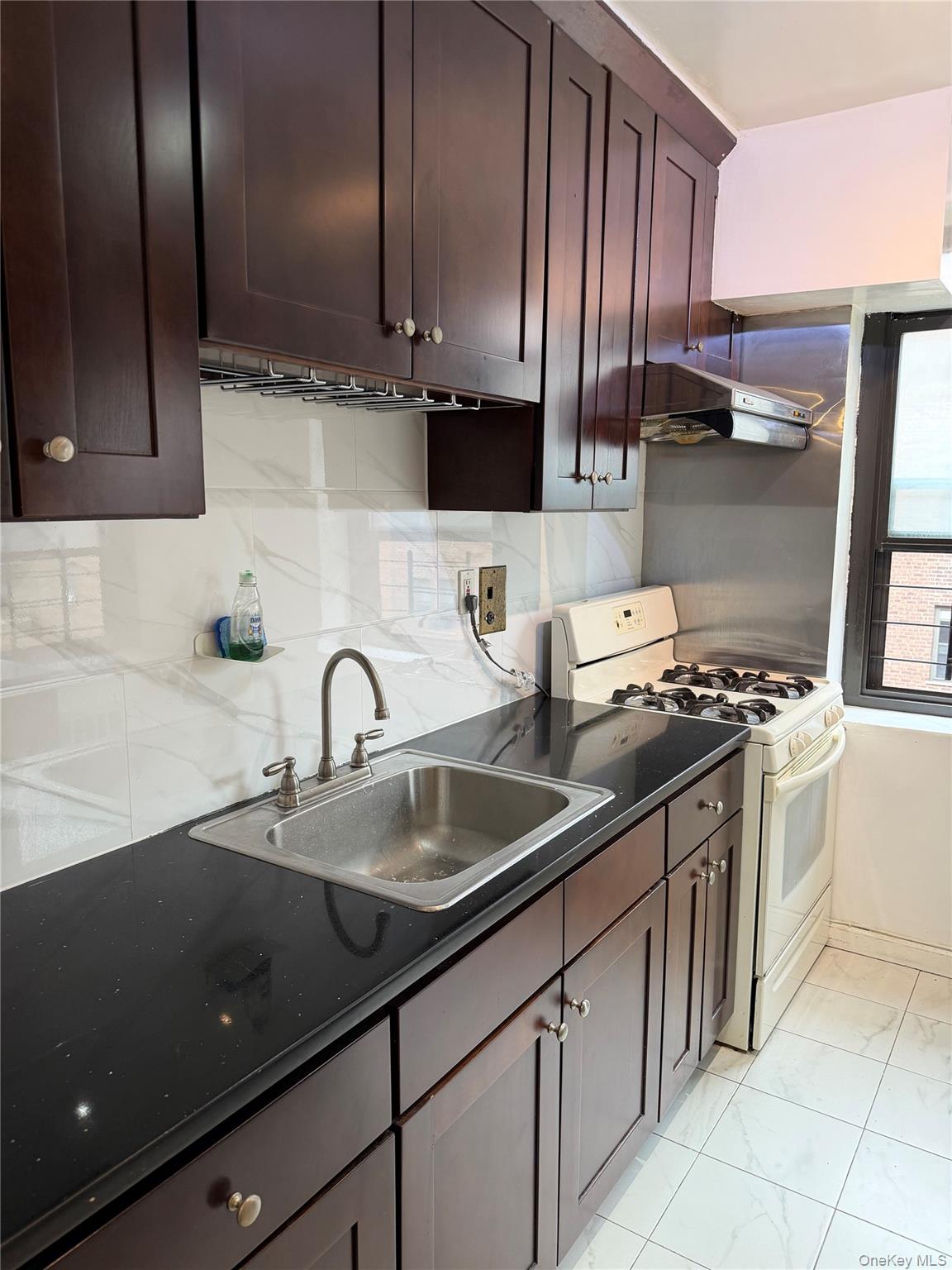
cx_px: 476
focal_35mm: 24
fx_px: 880
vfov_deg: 71.6
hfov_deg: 56.8
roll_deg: -0.5
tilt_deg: -8.5
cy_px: 635
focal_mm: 6.76
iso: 125
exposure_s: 1/60
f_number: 1.78
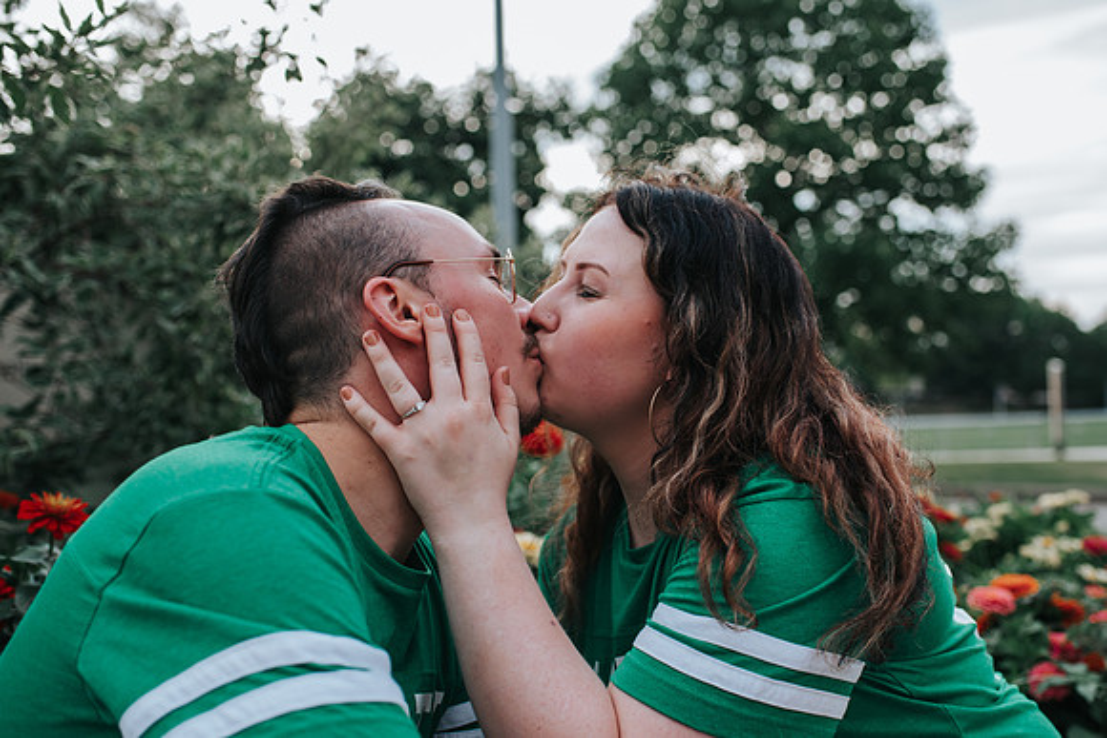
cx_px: 618
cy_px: 399
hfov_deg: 49.1
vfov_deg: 34.0
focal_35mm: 39
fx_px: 1209
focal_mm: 35
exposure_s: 1/800
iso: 560
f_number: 3.2
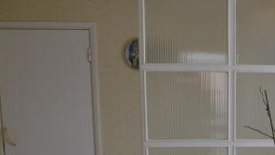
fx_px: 459
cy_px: 188
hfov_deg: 31.5
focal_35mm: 63
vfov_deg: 18.1
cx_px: 258
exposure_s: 1/100
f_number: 5
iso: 400
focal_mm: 18
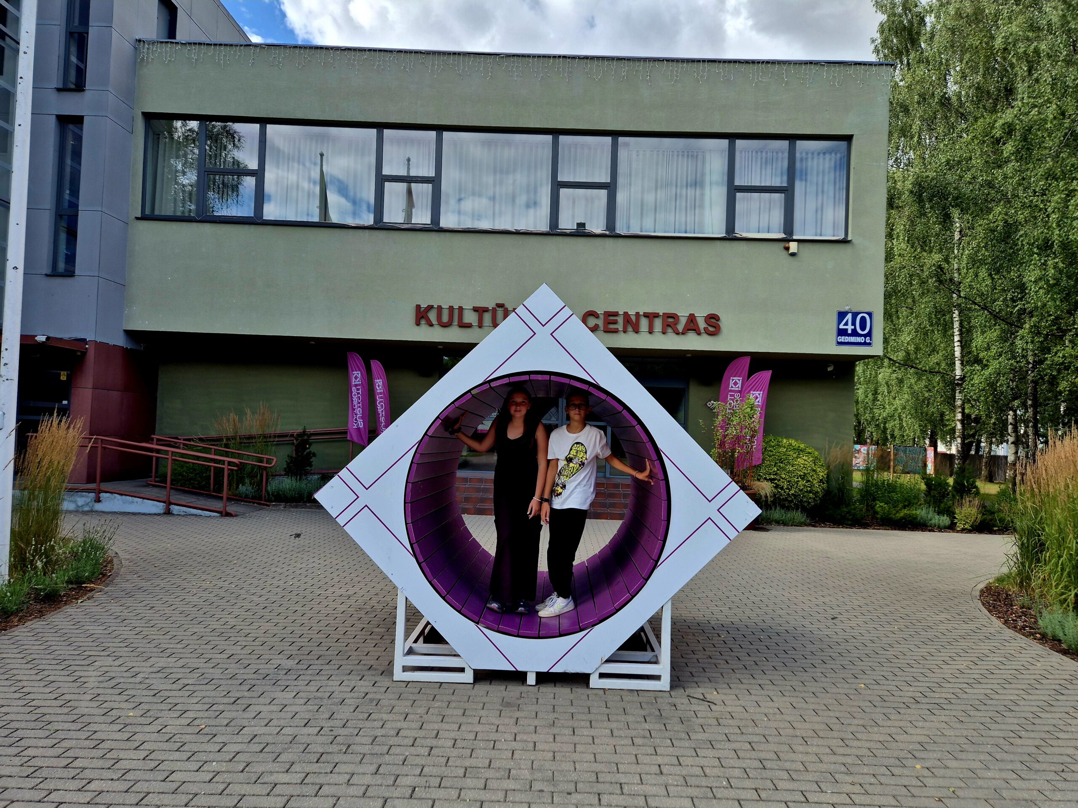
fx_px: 716
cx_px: 539
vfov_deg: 58.9
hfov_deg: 73.9
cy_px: 404
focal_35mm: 23
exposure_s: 1/1111
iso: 25
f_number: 1.8
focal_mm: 5.4
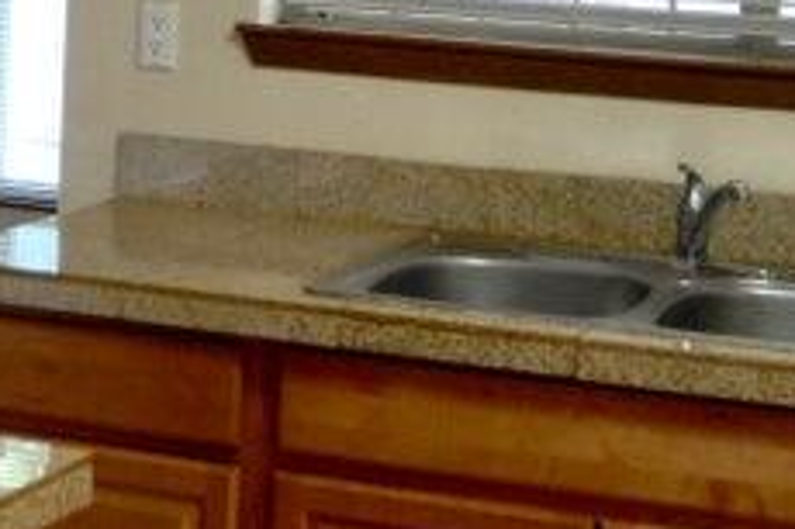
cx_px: -147
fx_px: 2494
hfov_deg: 17.3
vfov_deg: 11.9
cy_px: -69
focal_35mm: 113
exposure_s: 1/25
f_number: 3.5
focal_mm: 24
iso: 800
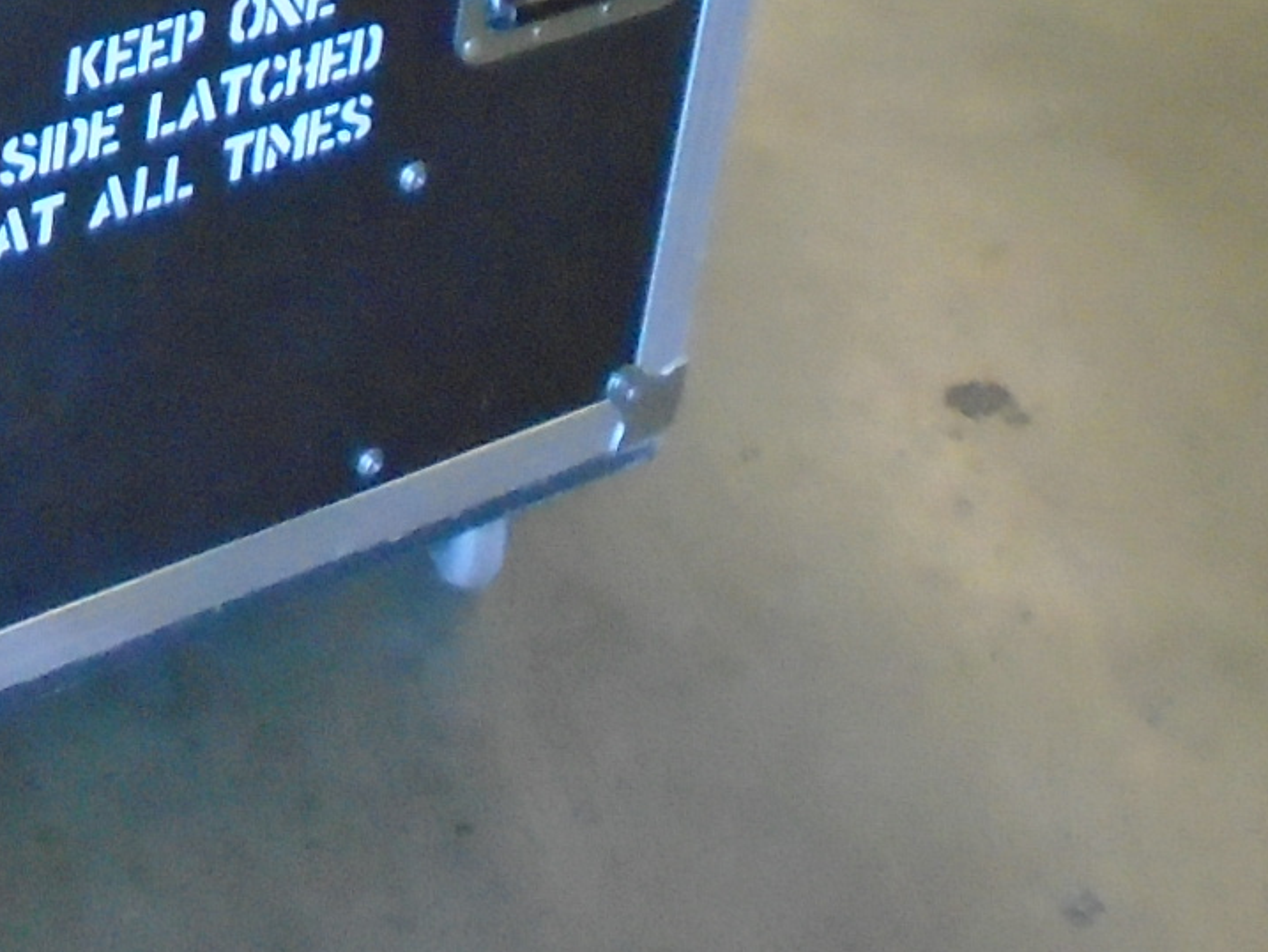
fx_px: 3444
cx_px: -474
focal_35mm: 94
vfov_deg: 14.3
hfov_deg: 19.0
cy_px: -632
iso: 800
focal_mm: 4.6
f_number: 3.2
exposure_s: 1/125
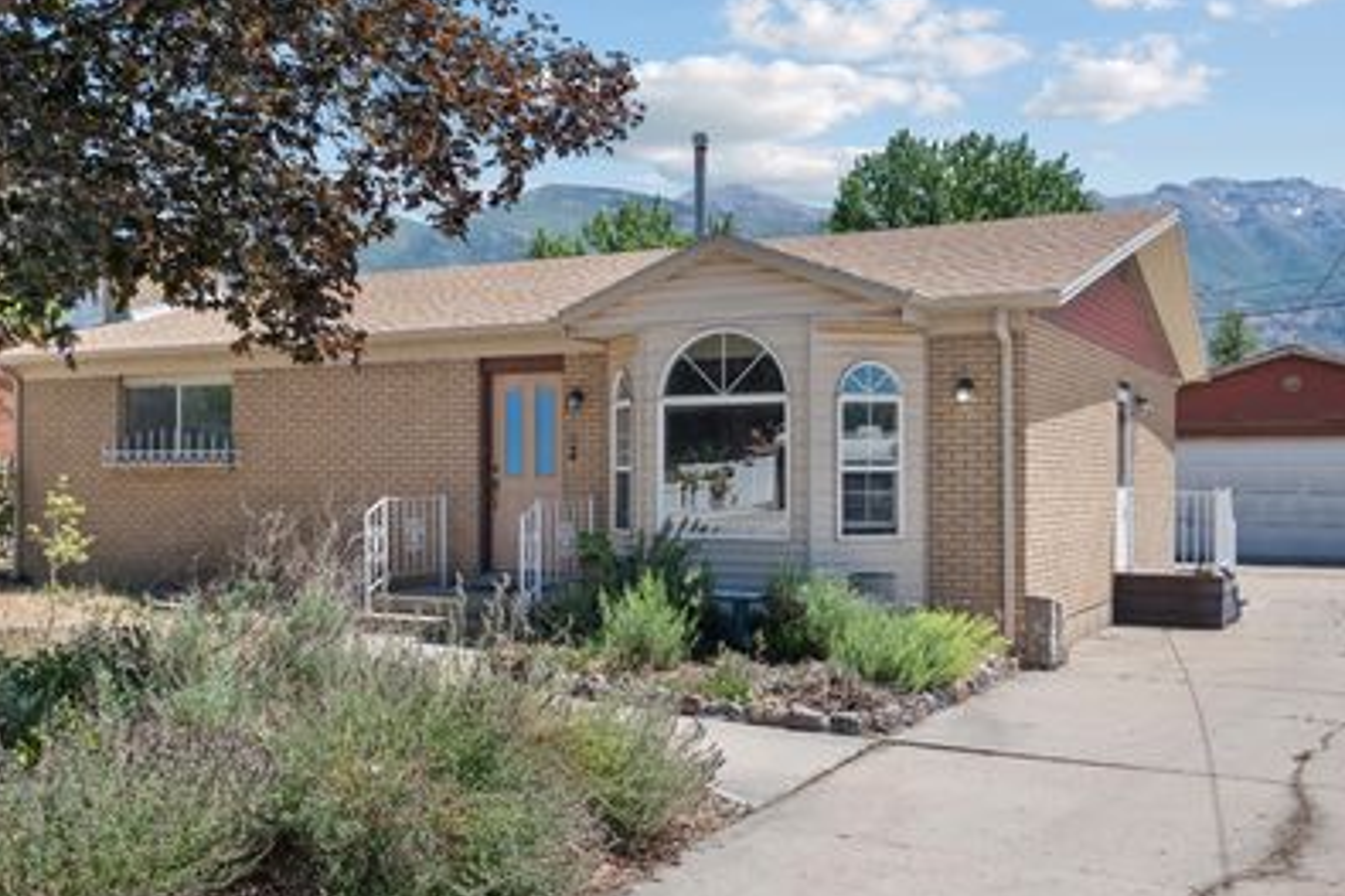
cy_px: 441
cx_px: 514
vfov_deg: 35.0
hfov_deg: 50.3
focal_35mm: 38
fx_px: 1419
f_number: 8
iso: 800
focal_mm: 30
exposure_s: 1/500
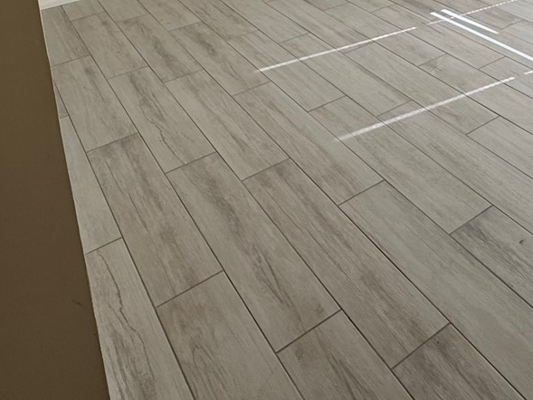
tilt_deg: -14.5
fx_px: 585
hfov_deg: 48.5
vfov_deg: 31.0
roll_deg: +1.6
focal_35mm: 38
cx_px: 331
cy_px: -95
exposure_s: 1/110
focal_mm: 2.22
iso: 40
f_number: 2.2
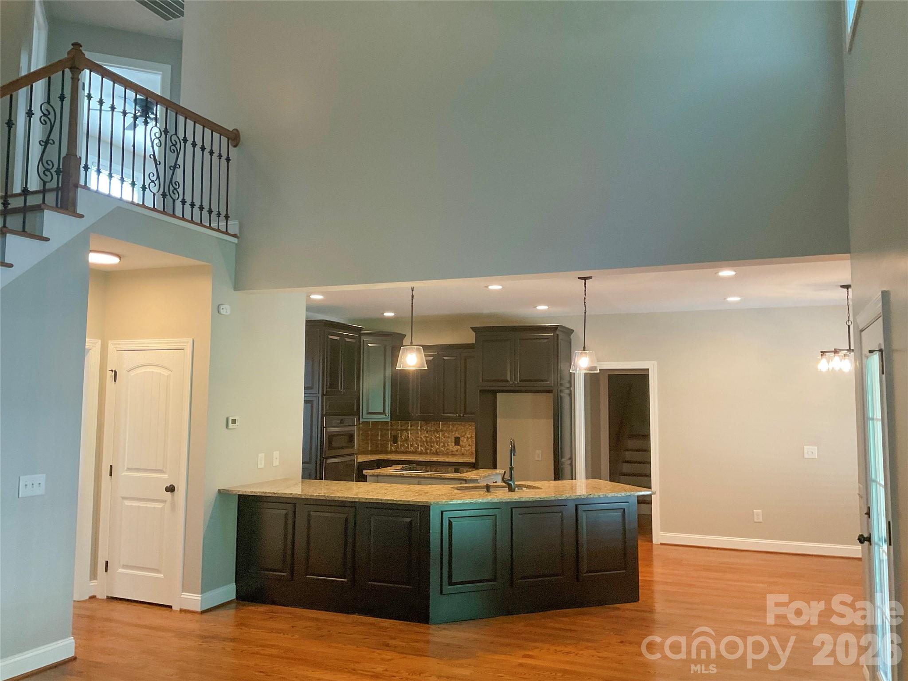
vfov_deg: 48.2
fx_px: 761
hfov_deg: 61.7
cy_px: 340
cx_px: 454
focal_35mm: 29
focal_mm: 3
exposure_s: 1/60
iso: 125
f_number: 1.8
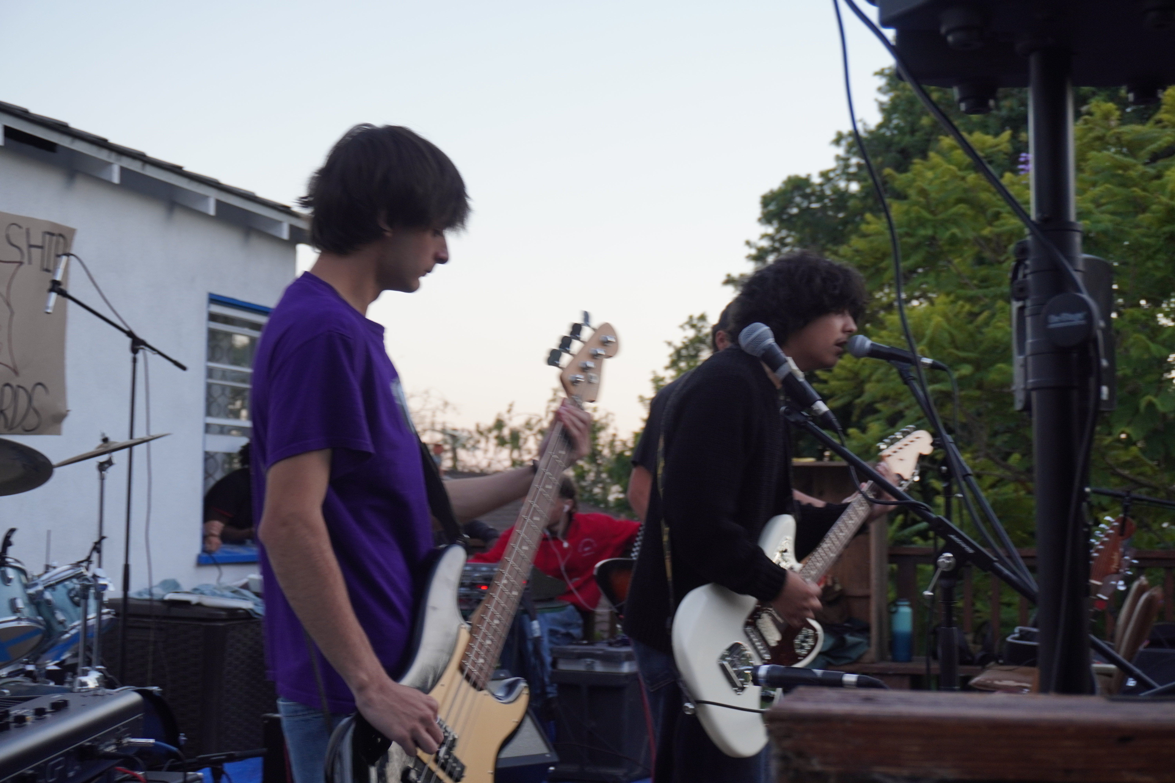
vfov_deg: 25.1
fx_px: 1762
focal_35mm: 54
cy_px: 392
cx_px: 588
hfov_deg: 36.9
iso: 320
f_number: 5.6
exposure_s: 1/60
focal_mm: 36
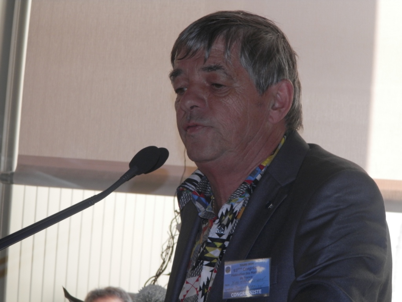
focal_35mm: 153
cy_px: 151
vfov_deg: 9.7
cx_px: 201
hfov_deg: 12.9
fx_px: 1777
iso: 125
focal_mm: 27.4
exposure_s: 1/50
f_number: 4.9
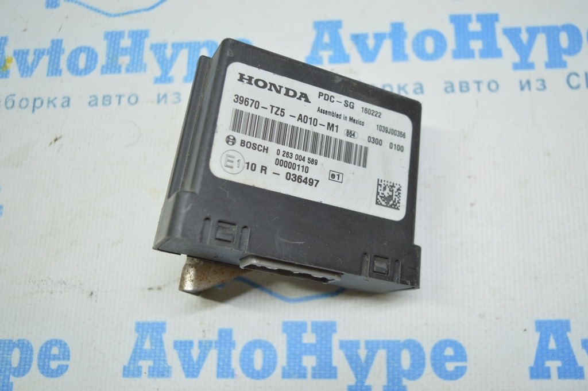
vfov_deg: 36.8
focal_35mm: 36
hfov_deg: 53.2
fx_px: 588
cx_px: 294
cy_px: 196
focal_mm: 24
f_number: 4
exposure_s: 1/60
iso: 400
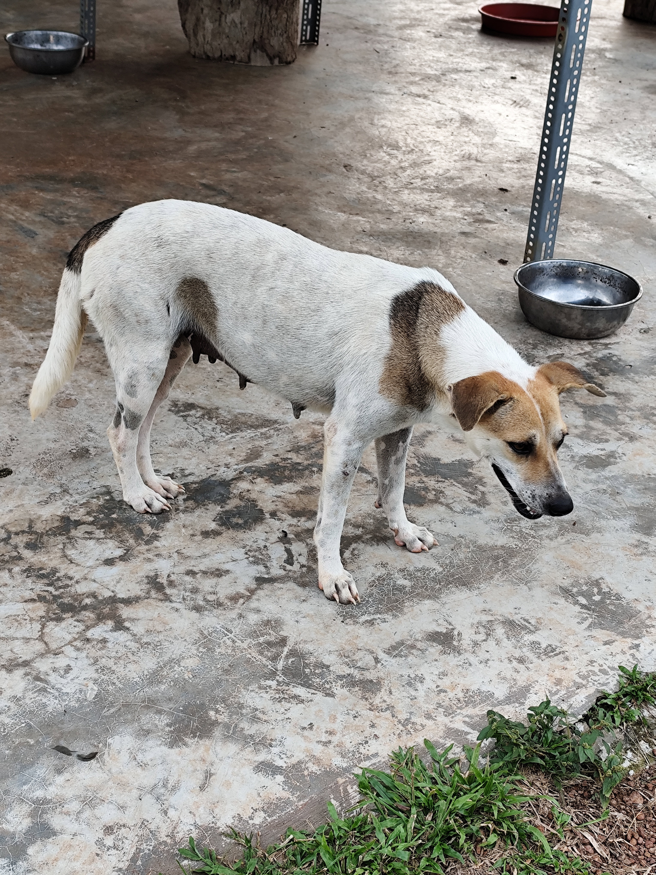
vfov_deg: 34.3
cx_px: 328
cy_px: 438
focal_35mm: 56
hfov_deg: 26.1
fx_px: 1415
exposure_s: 1/100
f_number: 1.65
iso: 125
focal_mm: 6.19
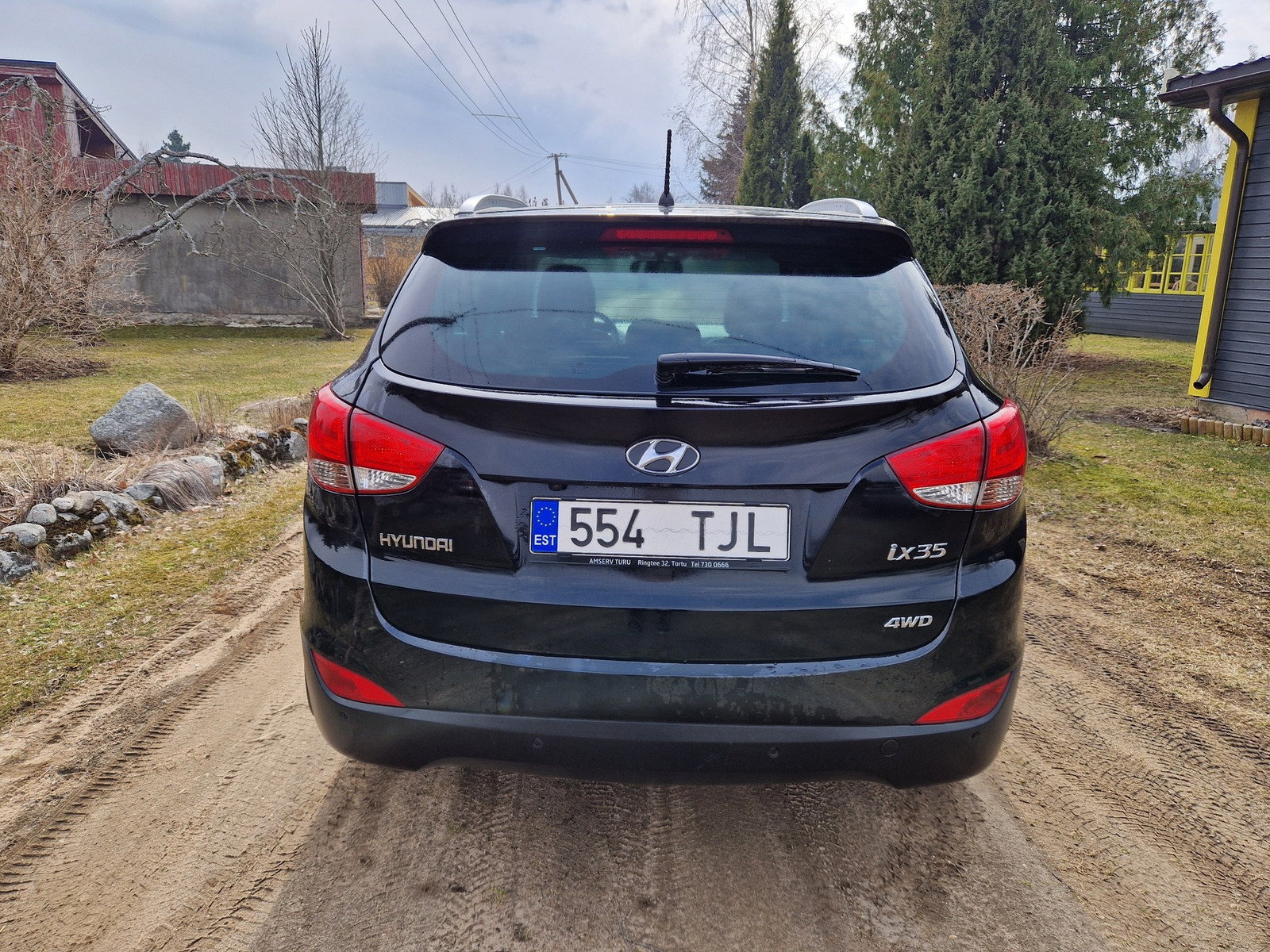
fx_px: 844
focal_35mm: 23
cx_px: 635
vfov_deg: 58.9
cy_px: 476
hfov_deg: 73.9
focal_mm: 5.4
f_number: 1.8
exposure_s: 1/708
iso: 50
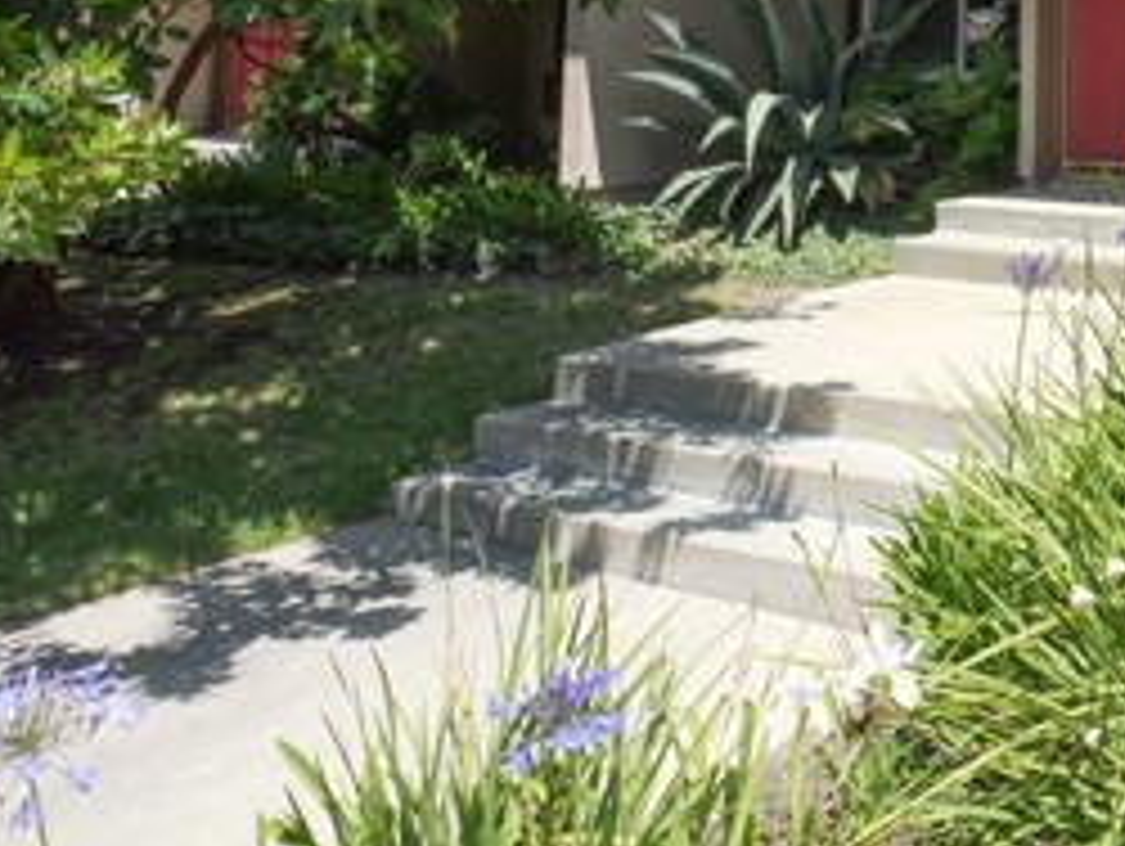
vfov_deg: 28.6
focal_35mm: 46
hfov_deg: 38.1
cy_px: -86
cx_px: 1040
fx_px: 1496
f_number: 11
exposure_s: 1/640
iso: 1000
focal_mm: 9
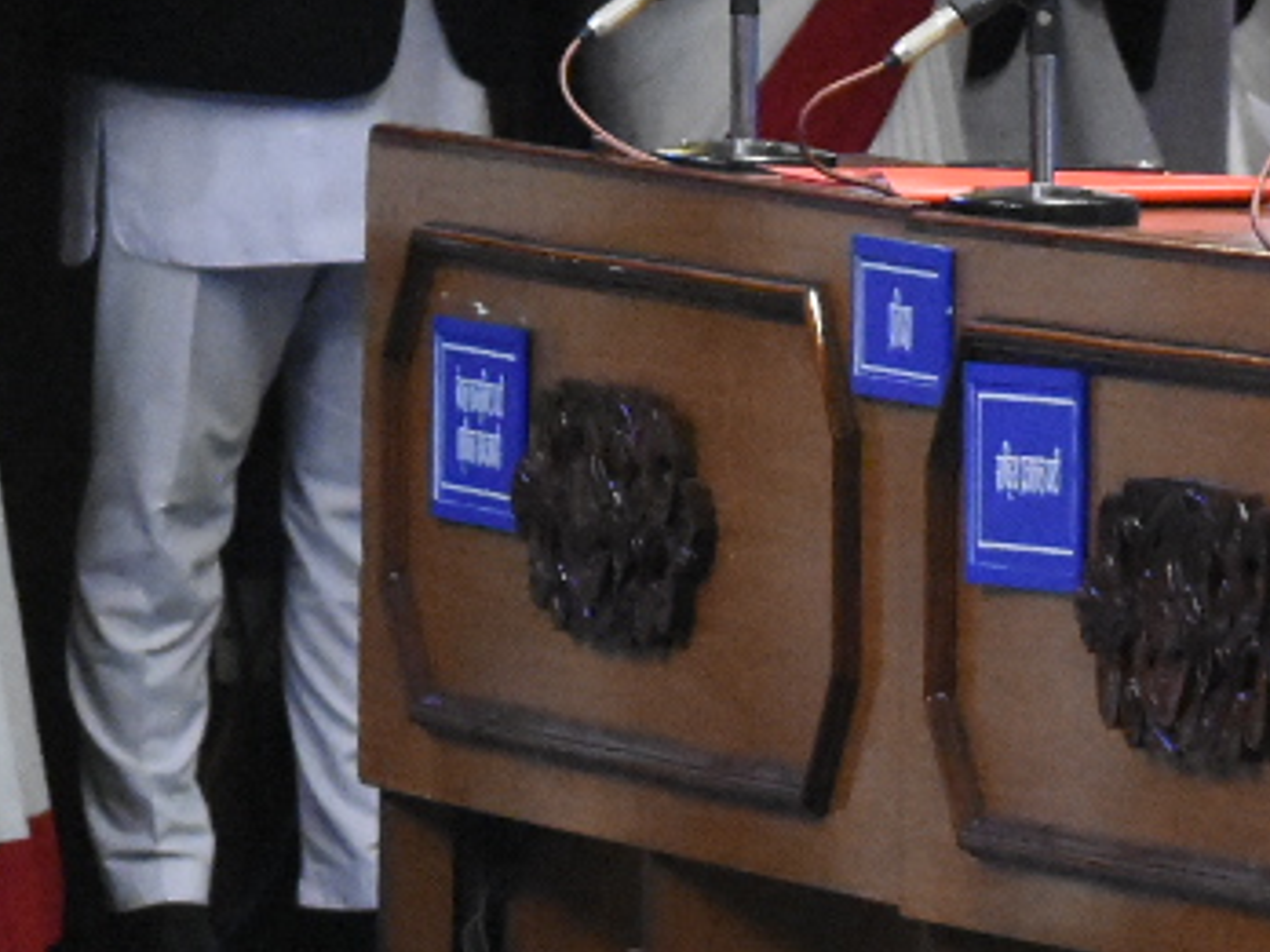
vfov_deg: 1.5
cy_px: -73
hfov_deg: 2.0
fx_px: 35670
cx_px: -602
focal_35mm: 972
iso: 8000
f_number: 4
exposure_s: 1/125
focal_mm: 145
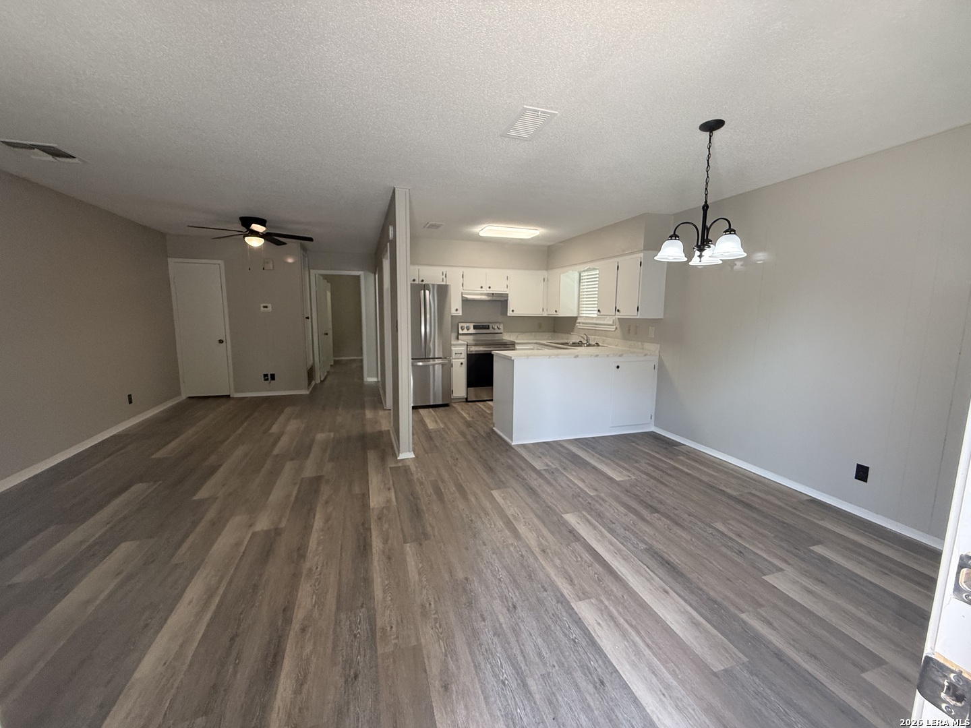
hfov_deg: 102.1
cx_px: 486
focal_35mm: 14
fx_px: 393
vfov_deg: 85.7
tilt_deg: -7.5
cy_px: 364
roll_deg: -0.4
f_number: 2.2
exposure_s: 1/120
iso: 160
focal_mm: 2.22
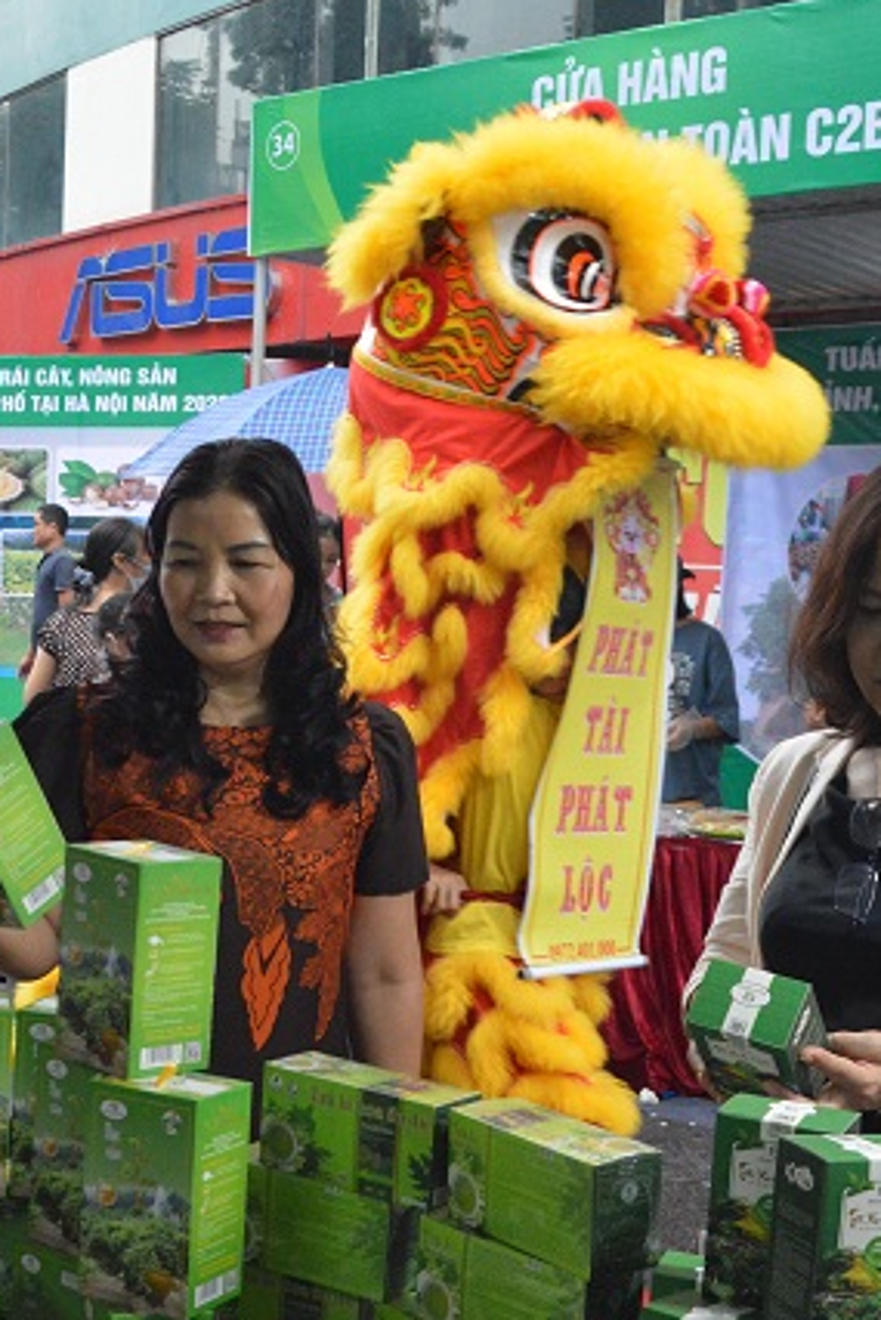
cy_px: 703
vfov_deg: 36.8
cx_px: 244
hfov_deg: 24.9
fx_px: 1980
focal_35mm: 54
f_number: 6.3
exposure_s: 1/160
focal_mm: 22
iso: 3200
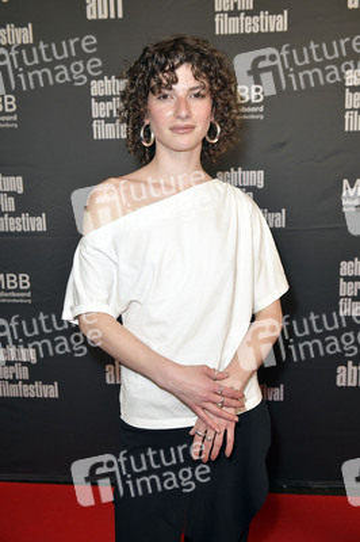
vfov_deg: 53.2
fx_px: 541
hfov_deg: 36.8
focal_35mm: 36
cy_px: 271
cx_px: 180
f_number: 5.6
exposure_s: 1/250
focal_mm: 36
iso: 2000
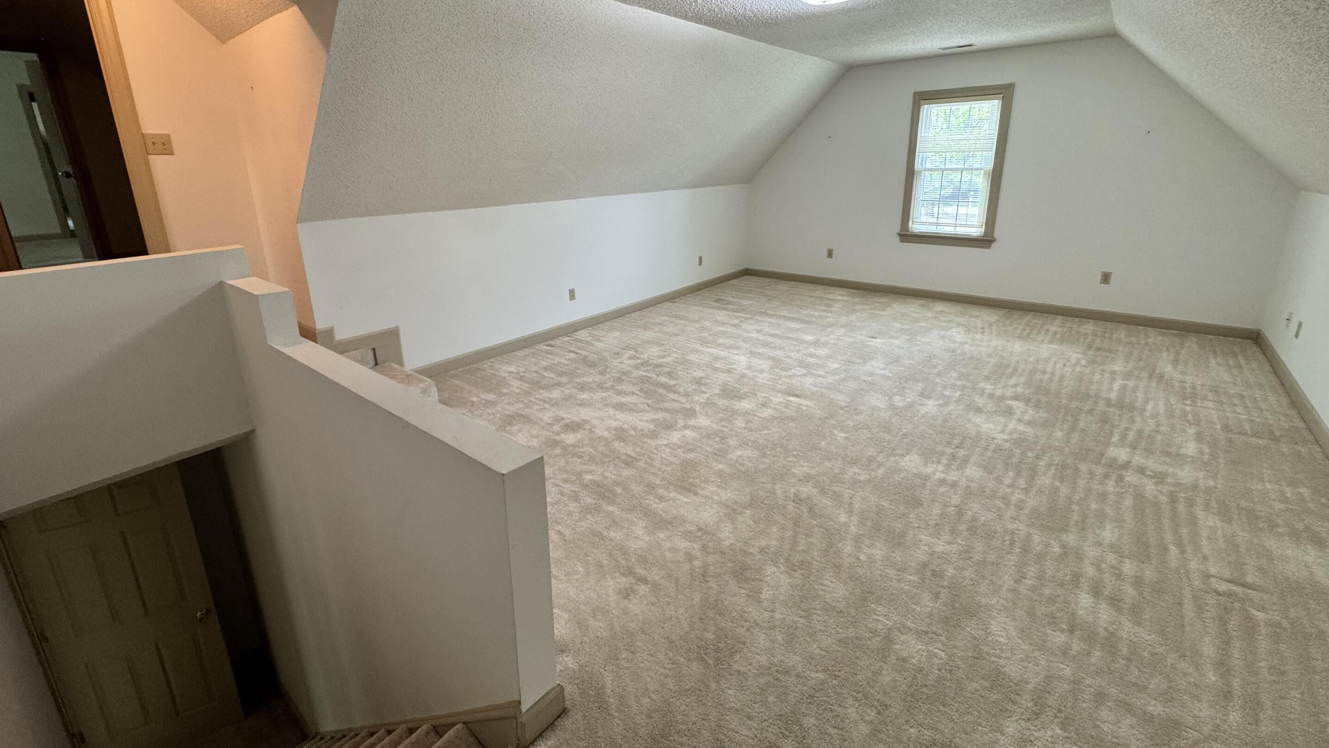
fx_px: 564
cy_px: 312
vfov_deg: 66.6
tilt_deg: -14.0
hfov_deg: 99.3
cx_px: 648
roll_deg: +1.3
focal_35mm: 16
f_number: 2.2
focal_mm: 2.22
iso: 250
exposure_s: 1/60
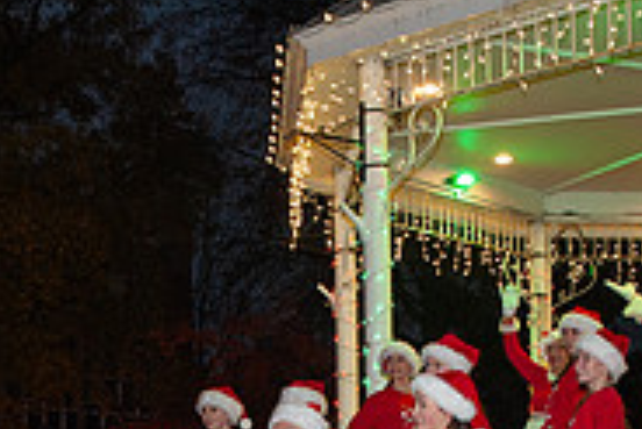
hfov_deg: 24.1
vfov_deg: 15.5
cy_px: 569
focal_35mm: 84
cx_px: 231
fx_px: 1499
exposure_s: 1/160
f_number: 4
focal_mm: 24
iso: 1000
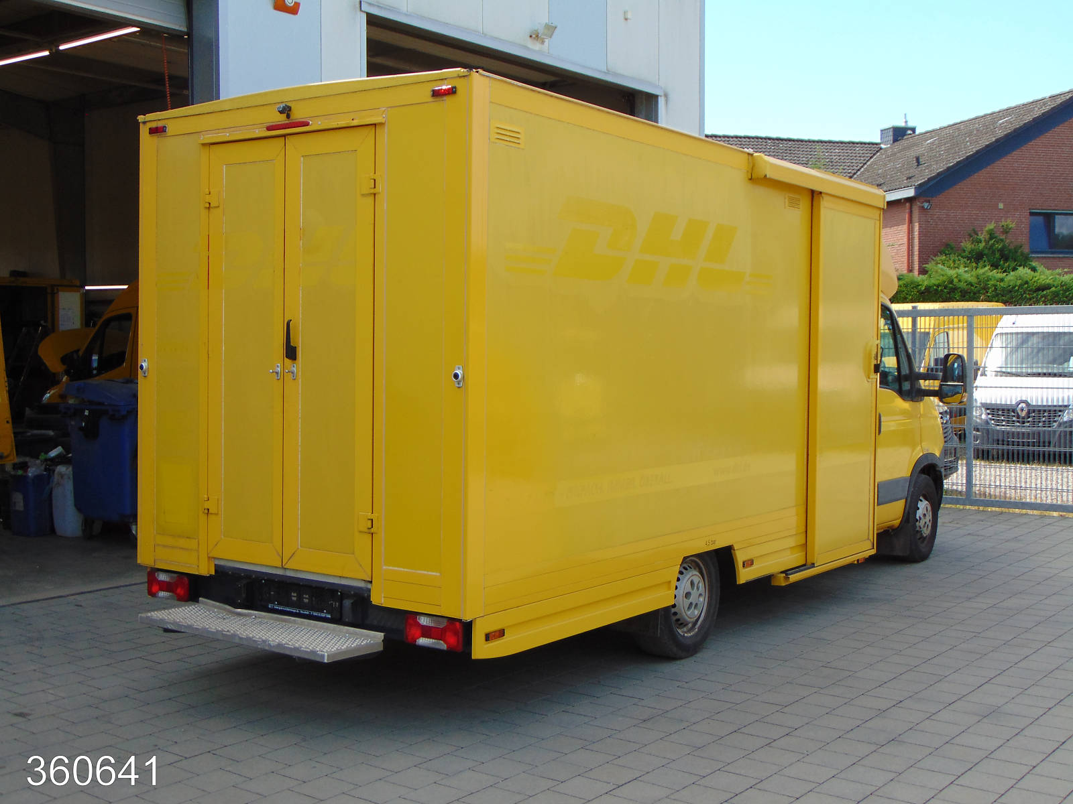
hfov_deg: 44.8
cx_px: 536
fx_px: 1302
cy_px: 402
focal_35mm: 42
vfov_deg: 34.3
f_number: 8.7
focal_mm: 7.6
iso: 80
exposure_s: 1/200
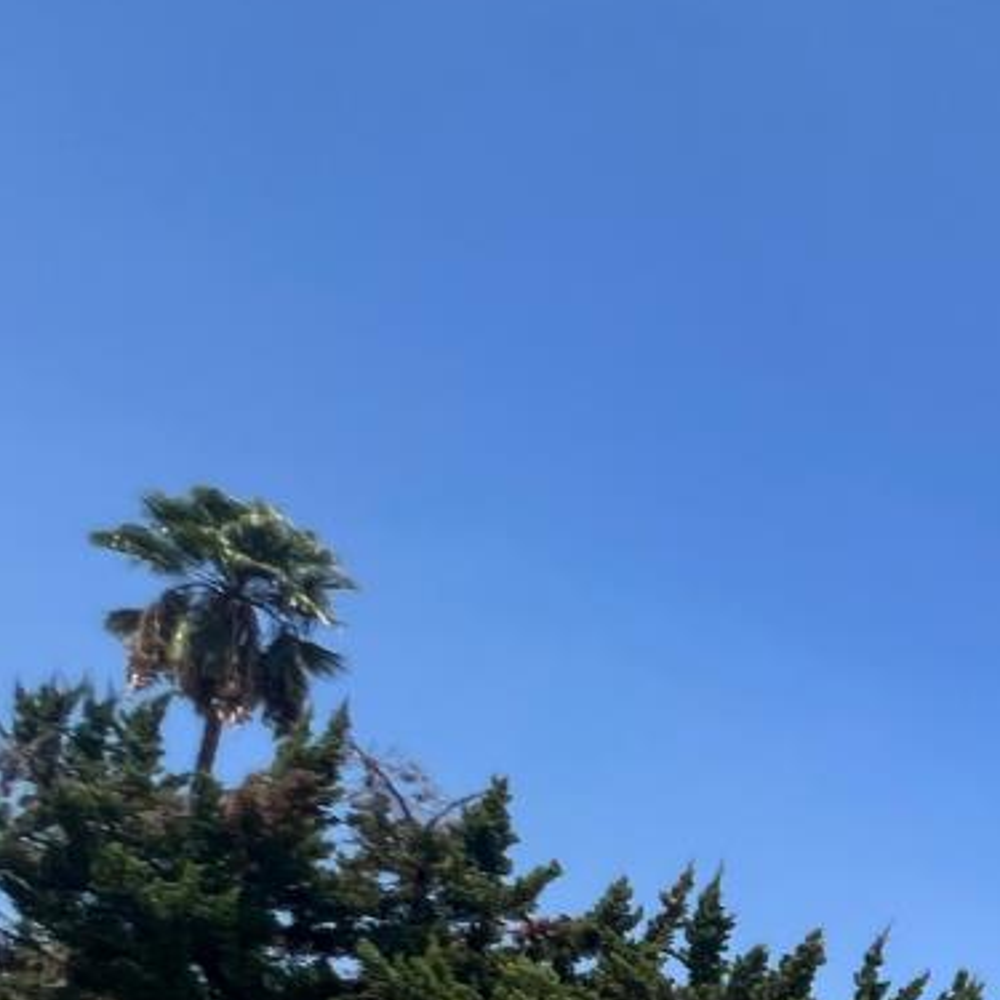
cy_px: 1292
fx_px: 1503
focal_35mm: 46
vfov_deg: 29.7
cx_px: 1867
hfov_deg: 21.2
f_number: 1.8
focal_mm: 1.57
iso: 32
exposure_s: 1/1575
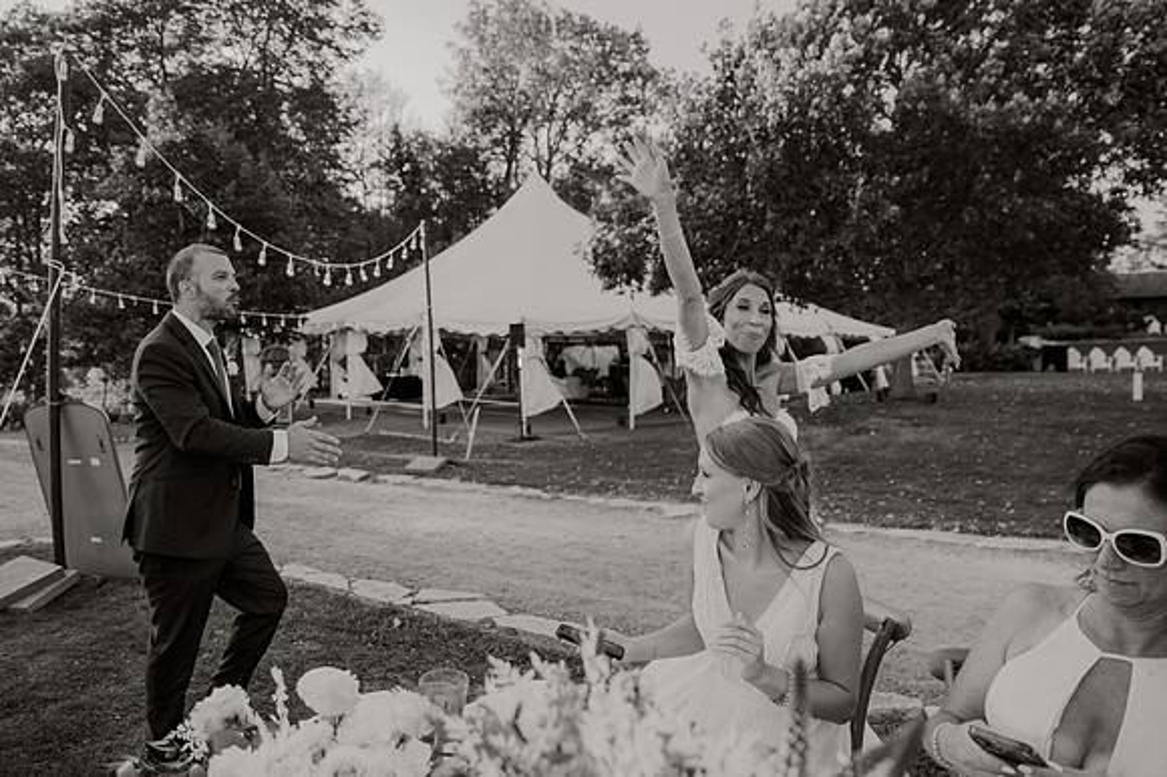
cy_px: 373
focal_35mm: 25
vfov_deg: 50.5
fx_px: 824
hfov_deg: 70.6
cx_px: 554
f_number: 2.8
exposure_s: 1/1600
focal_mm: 24
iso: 640
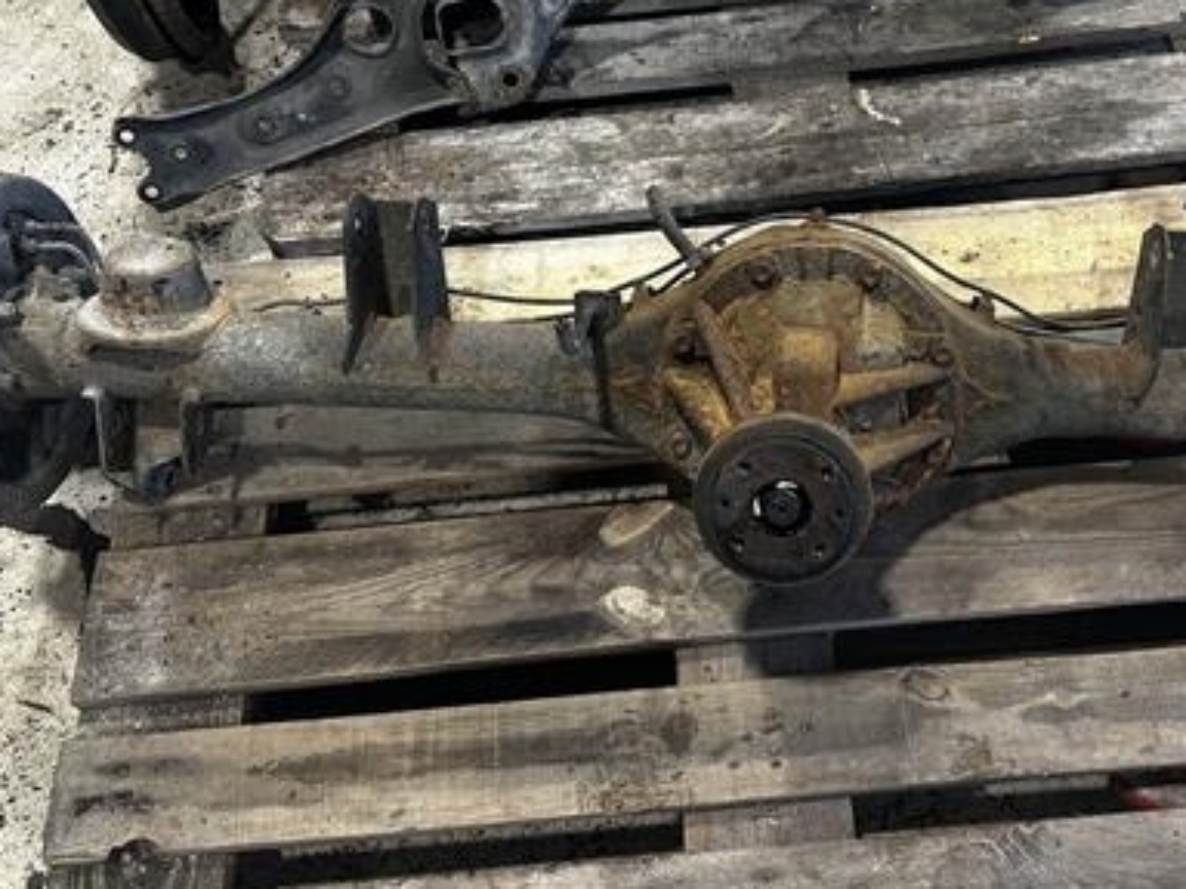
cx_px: 772
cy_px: 361
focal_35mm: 40
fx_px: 1370
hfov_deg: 46.2
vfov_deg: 35.8
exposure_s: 1/100
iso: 160
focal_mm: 6.86
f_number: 1.78
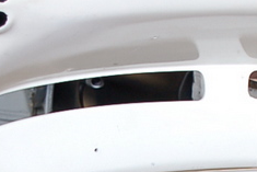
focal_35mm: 163
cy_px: 266
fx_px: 1166
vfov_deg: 8.2
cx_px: 132
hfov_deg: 12.6
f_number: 3.8
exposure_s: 1/50
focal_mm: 25
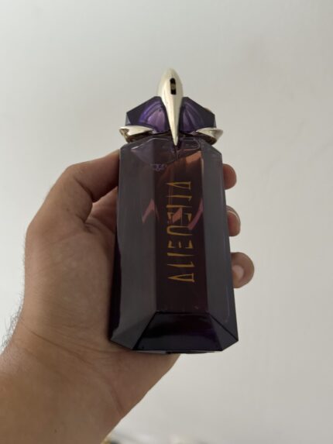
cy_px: 222
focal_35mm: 48
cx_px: 166
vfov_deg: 39.6
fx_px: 615
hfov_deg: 30.3
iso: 160
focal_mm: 6.76
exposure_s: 1/50
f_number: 1.78
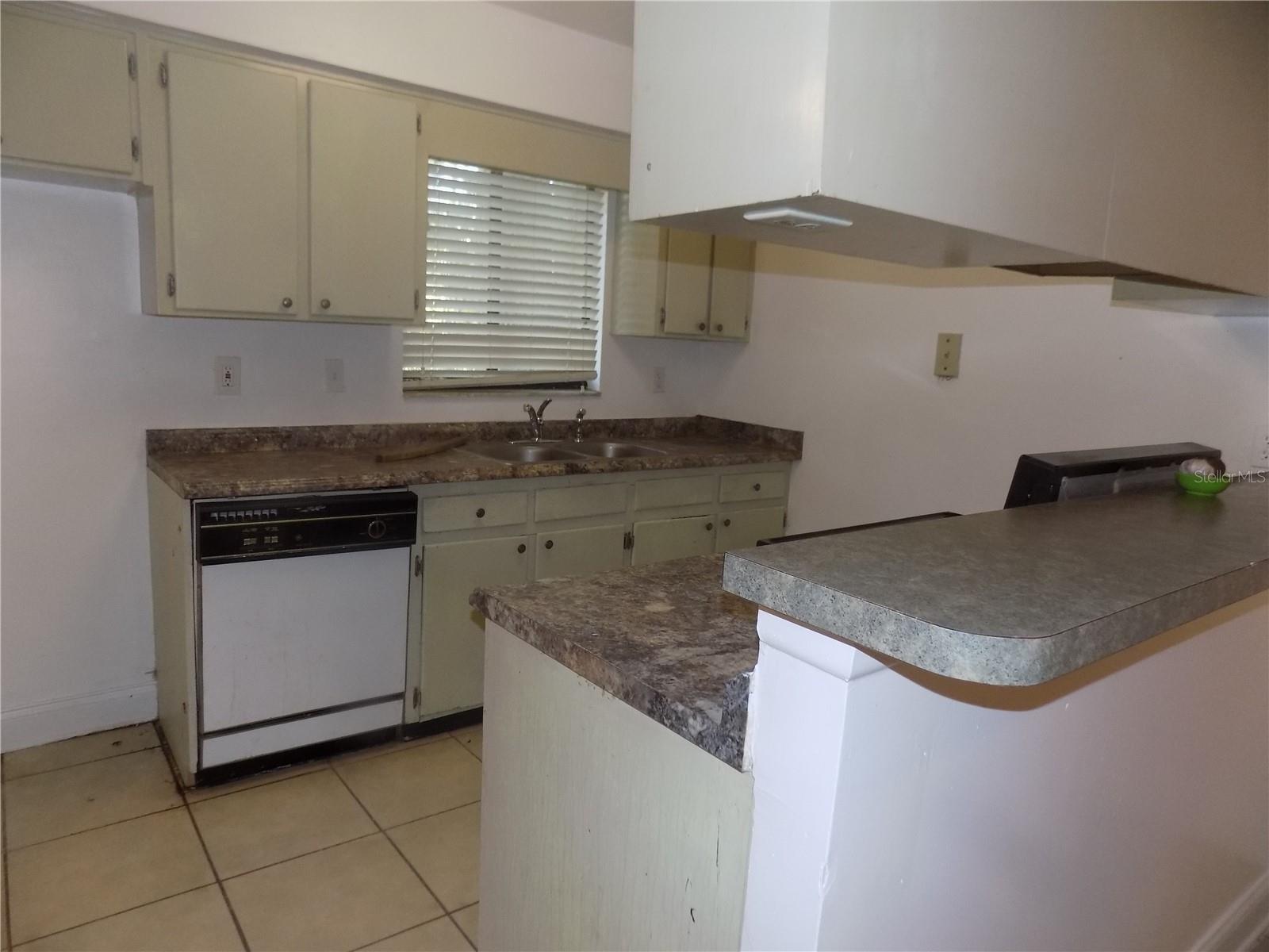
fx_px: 843
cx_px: 634
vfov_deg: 58.9
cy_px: 476
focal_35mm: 23
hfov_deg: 73.9
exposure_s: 1/30
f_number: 3.1
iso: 200
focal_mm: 4
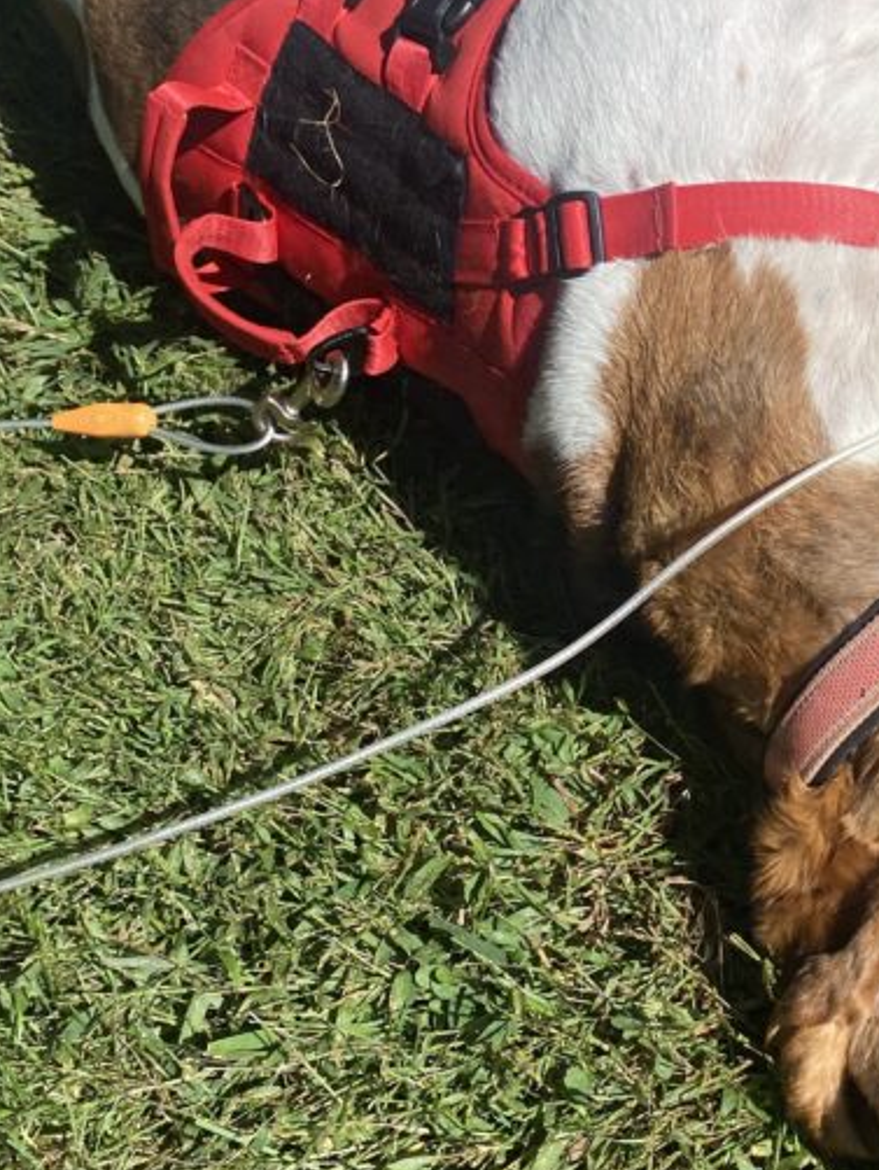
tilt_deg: -45.2
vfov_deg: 36.0
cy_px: 475
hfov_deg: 26.9
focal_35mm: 53
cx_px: 725
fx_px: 1793
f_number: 1.8
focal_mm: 4.25
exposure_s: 1/3984
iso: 32
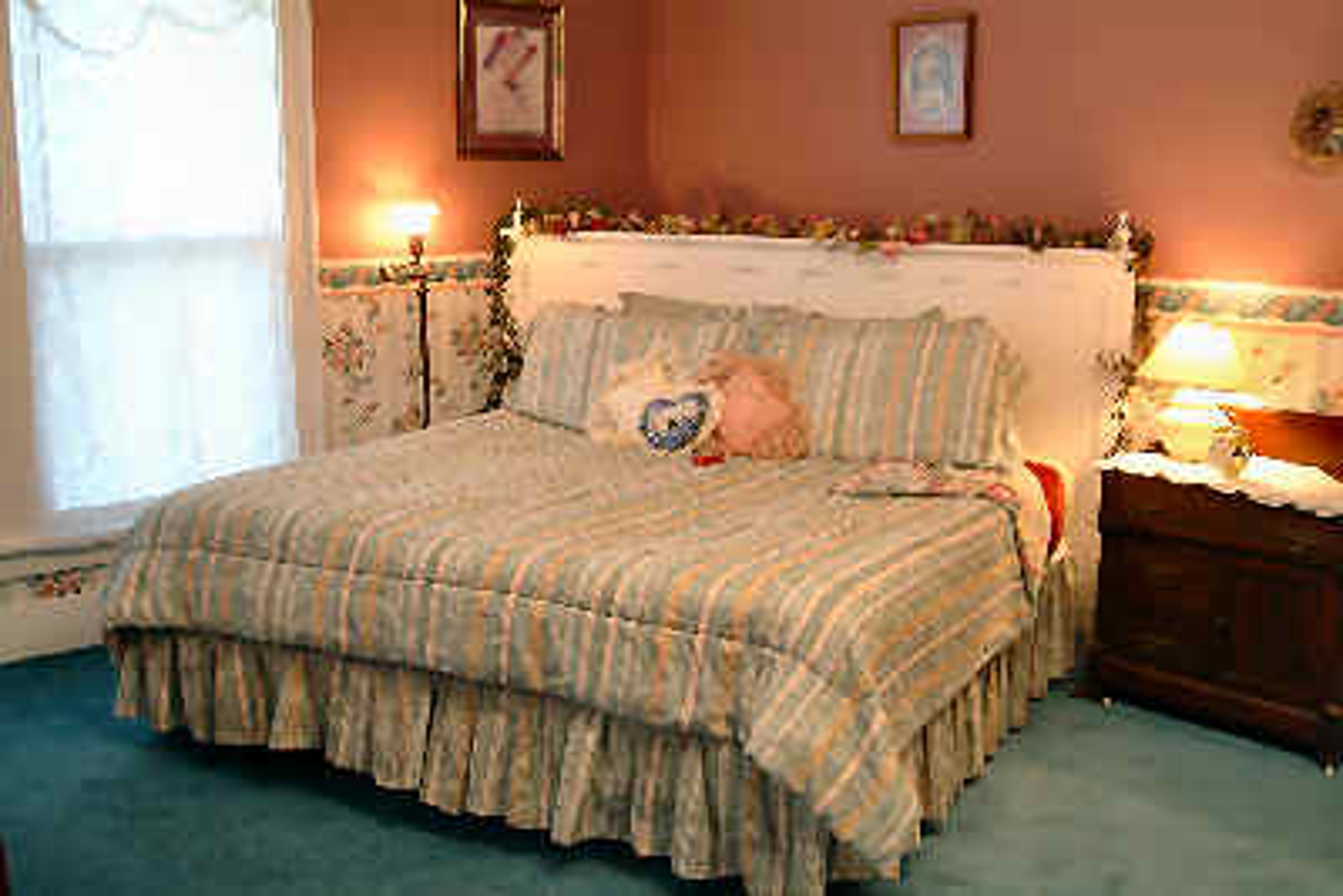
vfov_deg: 38.4
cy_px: 448
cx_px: 672
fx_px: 1287
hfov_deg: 55.1
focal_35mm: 34
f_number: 4
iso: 200
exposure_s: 1/10
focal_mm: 23
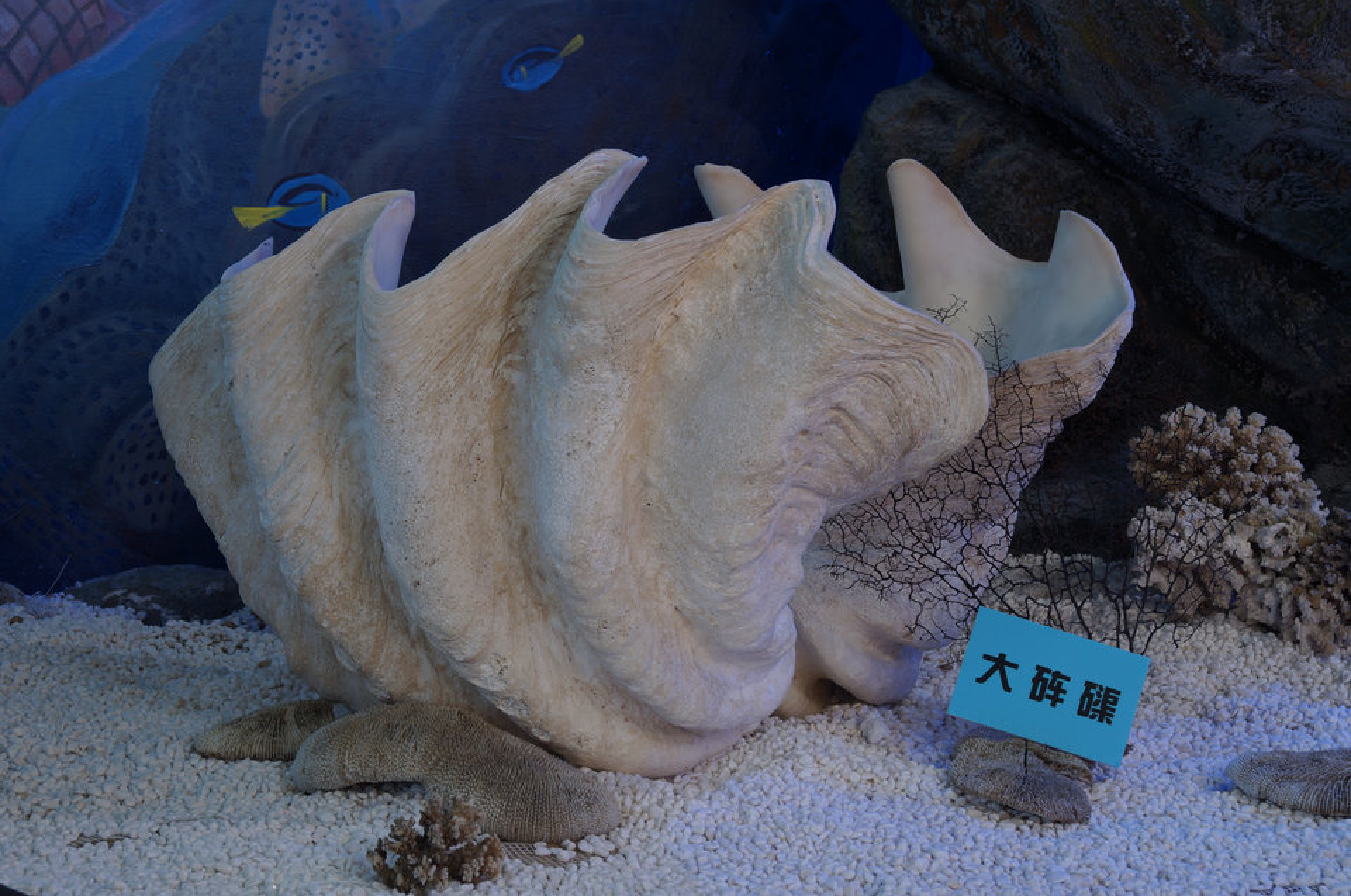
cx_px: 676
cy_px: 448
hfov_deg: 27.0
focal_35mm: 75
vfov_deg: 18.1
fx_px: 2810
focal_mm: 50
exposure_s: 4
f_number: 9
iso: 100
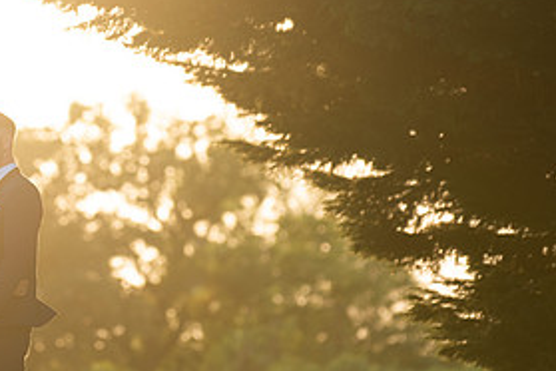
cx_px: 93
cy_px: 128
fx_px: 6301
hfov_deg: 5.0
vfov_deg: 3.4
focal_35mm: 408
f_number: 2.8
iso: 100
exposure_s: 1/320
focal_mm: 150
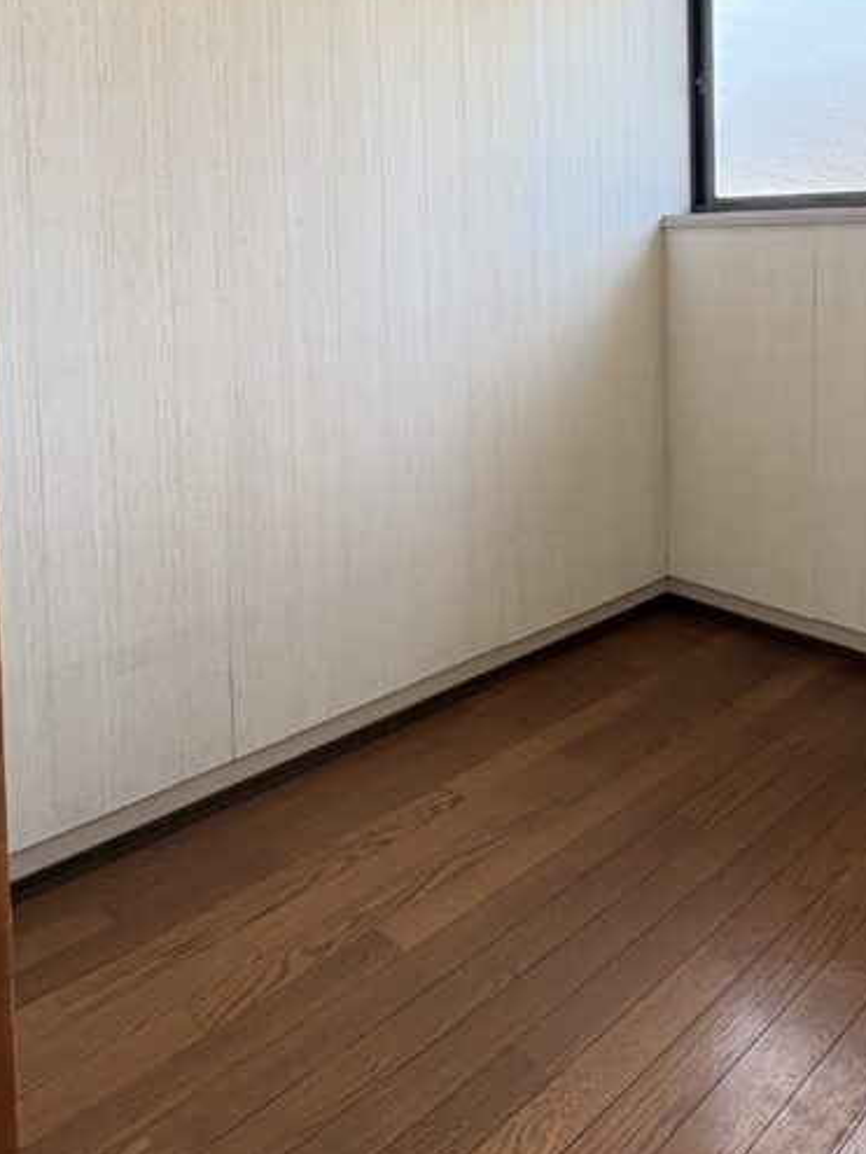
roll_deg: +0.0
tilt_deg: -2.5
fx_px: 967
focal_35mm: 29
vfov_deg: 58.0
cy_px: 269
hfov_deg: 46.4
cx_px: 658
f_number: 2.2
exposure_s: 1/117
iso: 64
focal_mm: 2.22
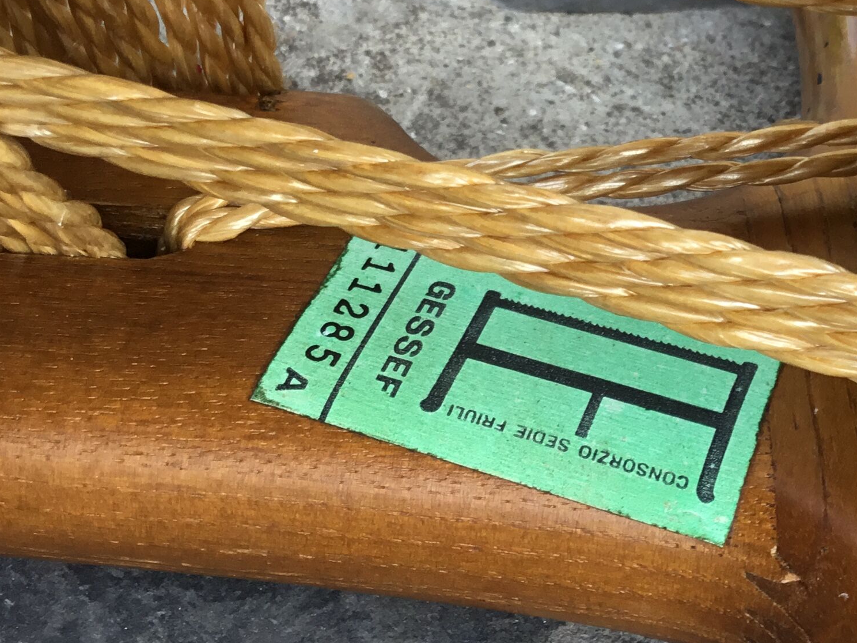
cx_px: 744
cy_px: 181
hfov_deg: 27.7
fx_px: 1683
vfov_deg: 21.5
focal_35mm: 68
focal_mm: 3.3
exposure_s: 1/100
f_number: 2.4
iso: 25
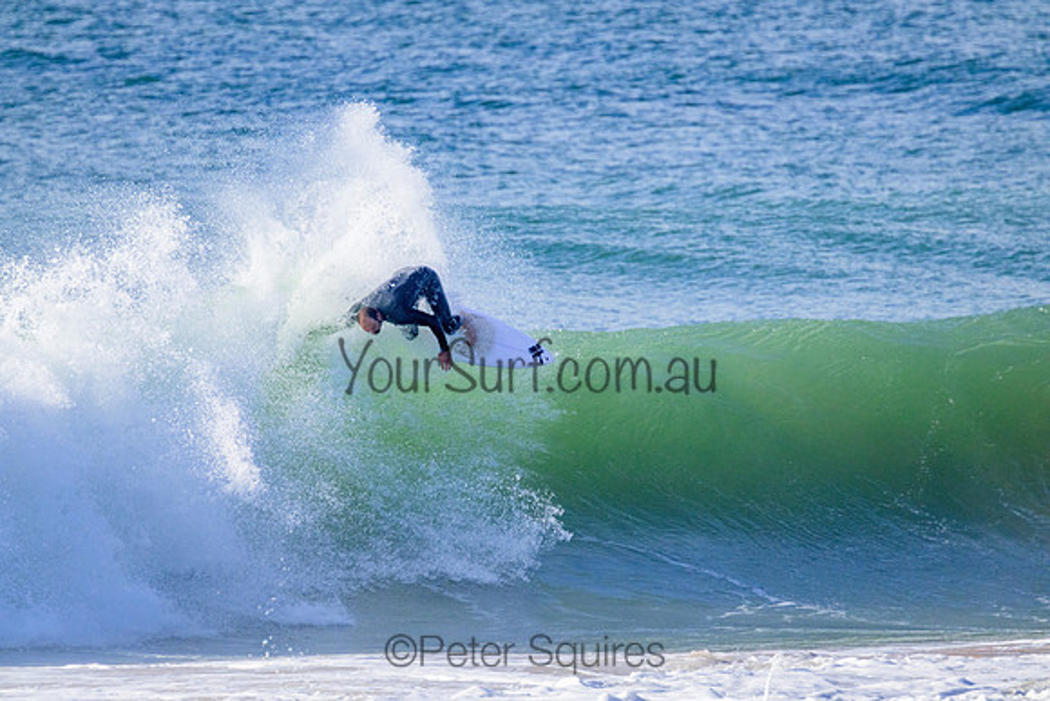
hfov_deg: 2.6
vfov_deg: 1.7
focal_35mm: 800
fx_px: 23338
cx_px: 525
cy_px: 350
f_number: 11
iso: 2000
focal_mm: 800
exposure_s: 1/2000
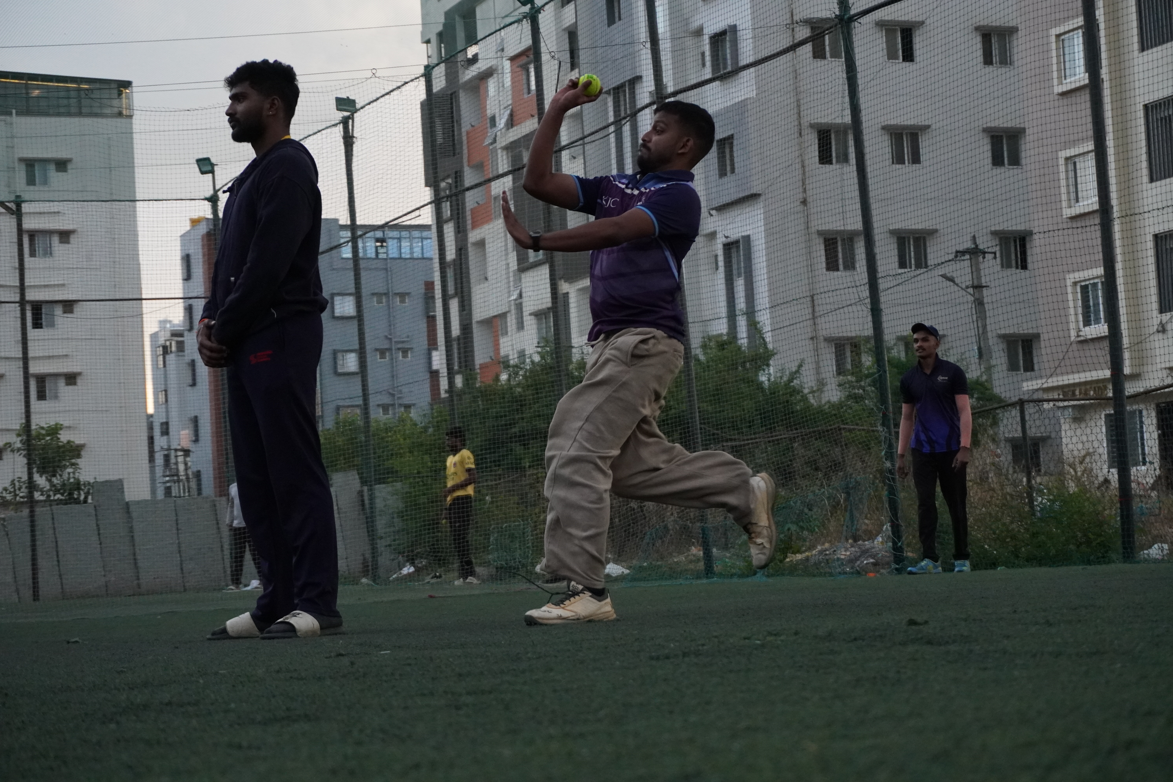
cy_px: 391
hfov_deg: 27.0
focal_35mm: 75
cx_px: 586
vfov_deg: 18.2
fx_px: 2444
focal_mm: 50
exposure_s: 1/1000
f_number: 5.6
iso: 2500
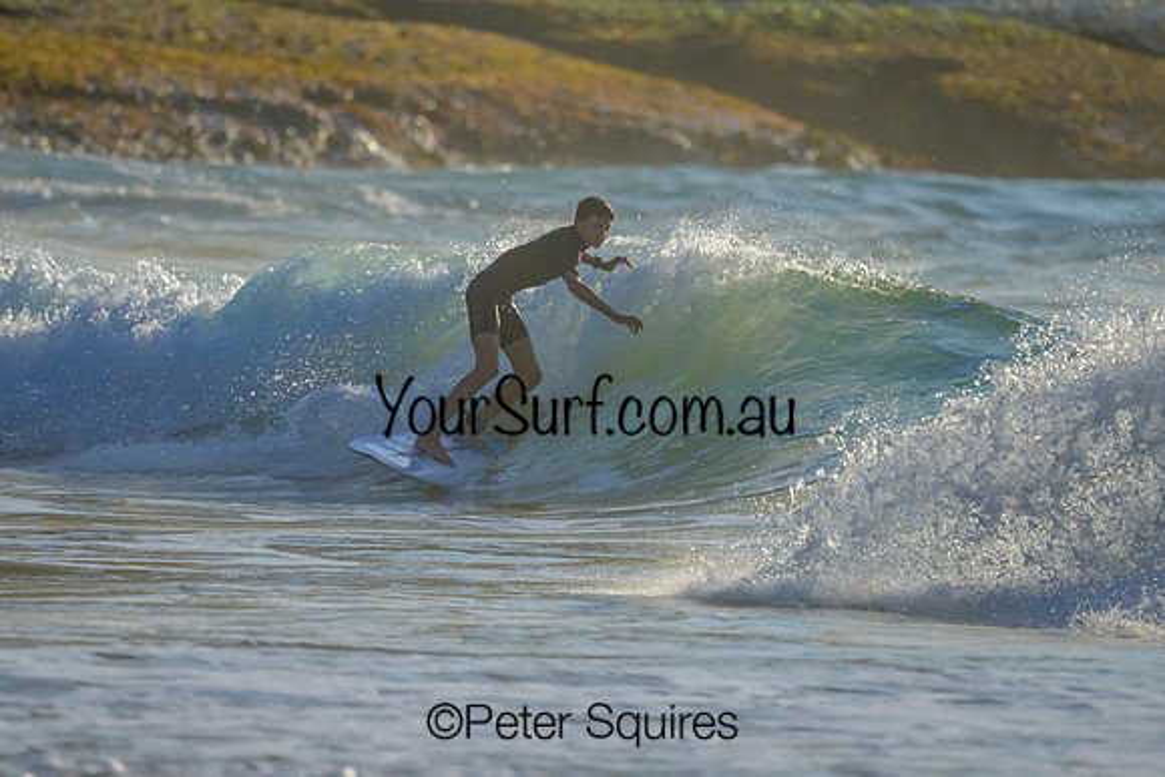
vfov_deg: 1.3
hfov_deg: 1.9
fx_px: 35550
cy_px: 324
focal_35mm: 1098
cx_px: 604
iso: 2000
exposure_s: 1/2000
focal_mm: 800
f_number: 6.3
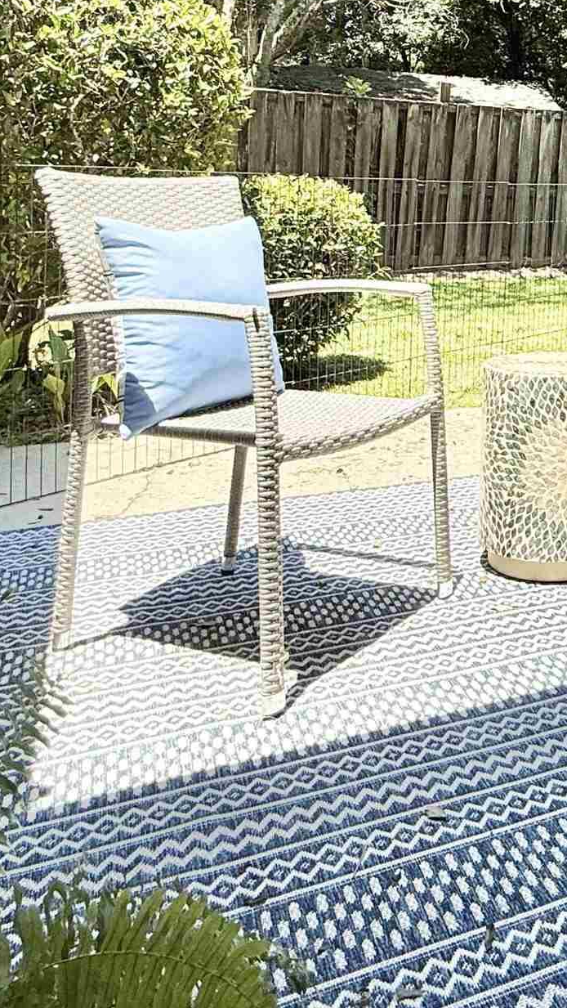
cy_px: 185
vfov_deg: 49.3
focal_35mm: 38
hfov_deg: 27.5
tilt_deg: +0.6
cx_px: 676
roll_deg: -1.6
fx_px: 1015
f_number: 2.2
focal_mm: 2.22
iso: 50
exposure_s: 1/970
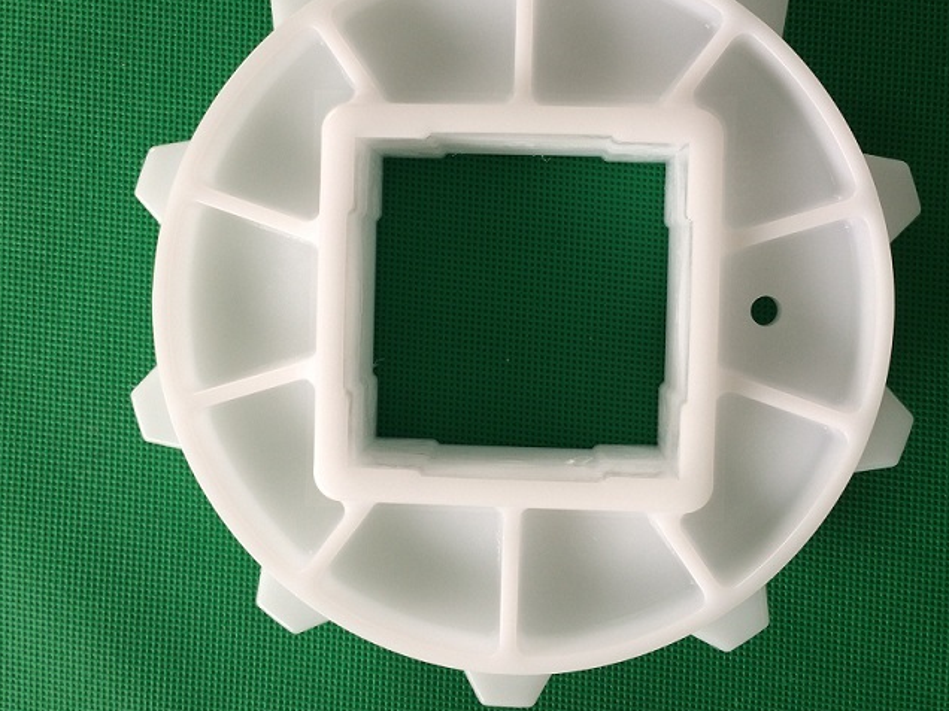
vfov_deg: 38.5
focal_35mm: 37
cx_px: 492
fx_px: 1014
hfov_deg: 50.1
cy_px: 289
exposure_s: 1/50
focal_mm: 4.12
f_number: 2.2
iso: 40
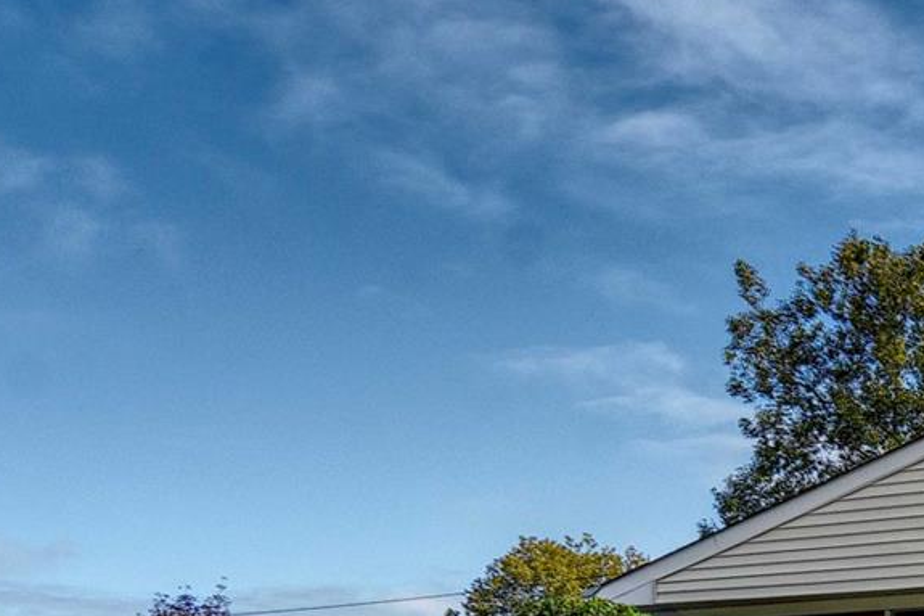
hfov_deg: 30.9
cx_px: 982
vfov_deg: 21.0
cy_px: 802
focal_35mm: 59
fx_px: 1508
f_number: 9
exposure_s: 1/500
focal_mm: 11
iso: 320
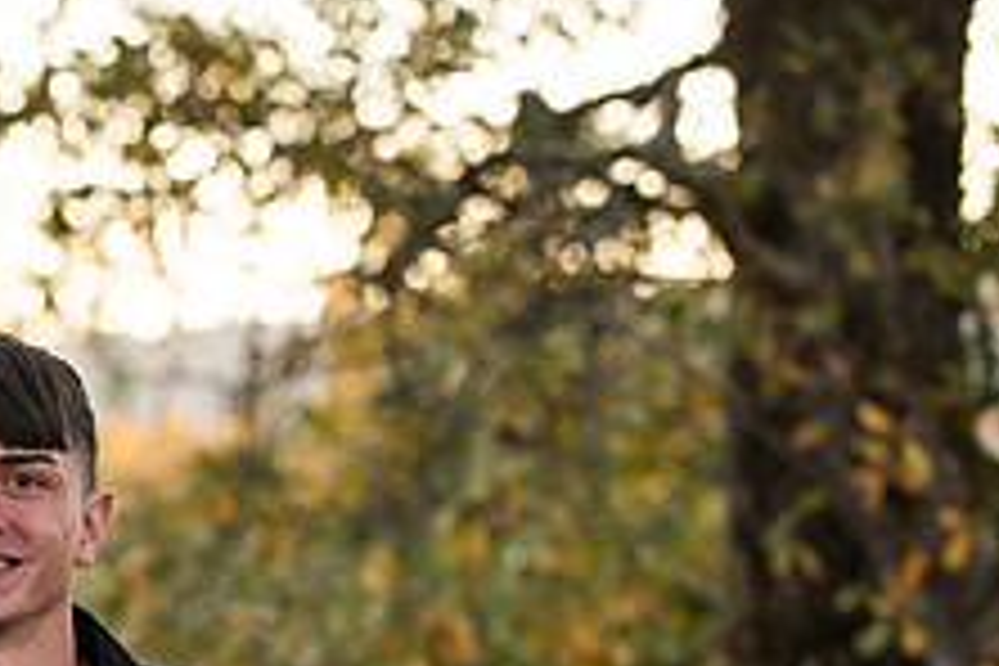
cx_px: -256
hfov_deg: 7.7
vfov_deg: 5.1
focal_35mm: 266
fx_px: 7381
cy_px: 835
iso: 640
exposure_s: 1/250
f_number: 4
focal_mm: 102
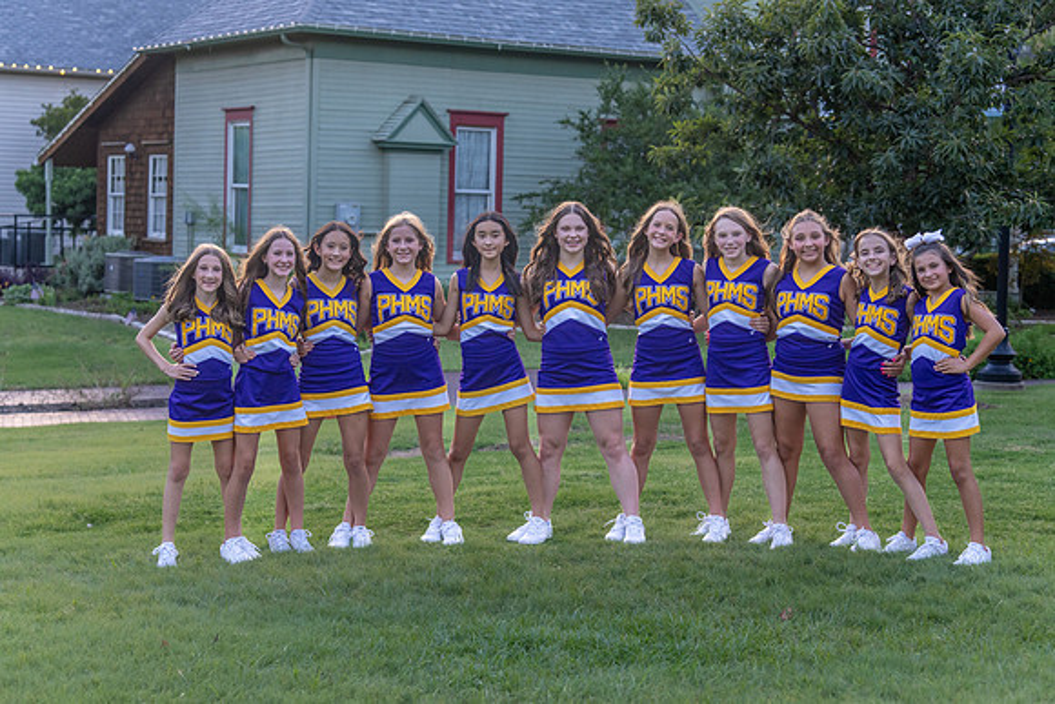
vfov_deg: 19.5
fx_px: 2052
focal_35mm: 70
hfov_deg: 28.8
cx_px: 528
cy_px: 352
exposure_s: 1/320
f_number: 4
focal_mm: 70
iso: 1600
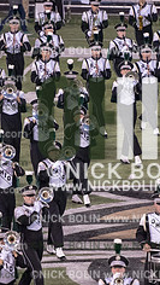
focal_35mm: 514
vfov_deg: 4.2
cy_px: 135
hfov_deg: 2.4
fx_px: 3871
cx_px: 123
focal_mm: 200
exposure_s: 1/1250
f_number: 3.2
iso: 5000
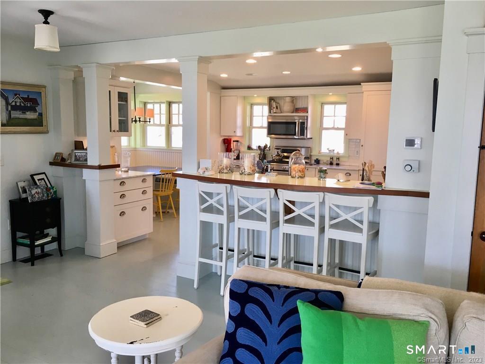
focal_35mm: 29
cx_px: 242
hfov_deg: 61.7
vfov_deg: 48.2
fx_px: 406
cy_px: 182
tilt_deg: -7.1
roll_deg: -1.3
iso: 32
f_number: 2.2
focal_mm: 4.15
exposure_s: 1/30
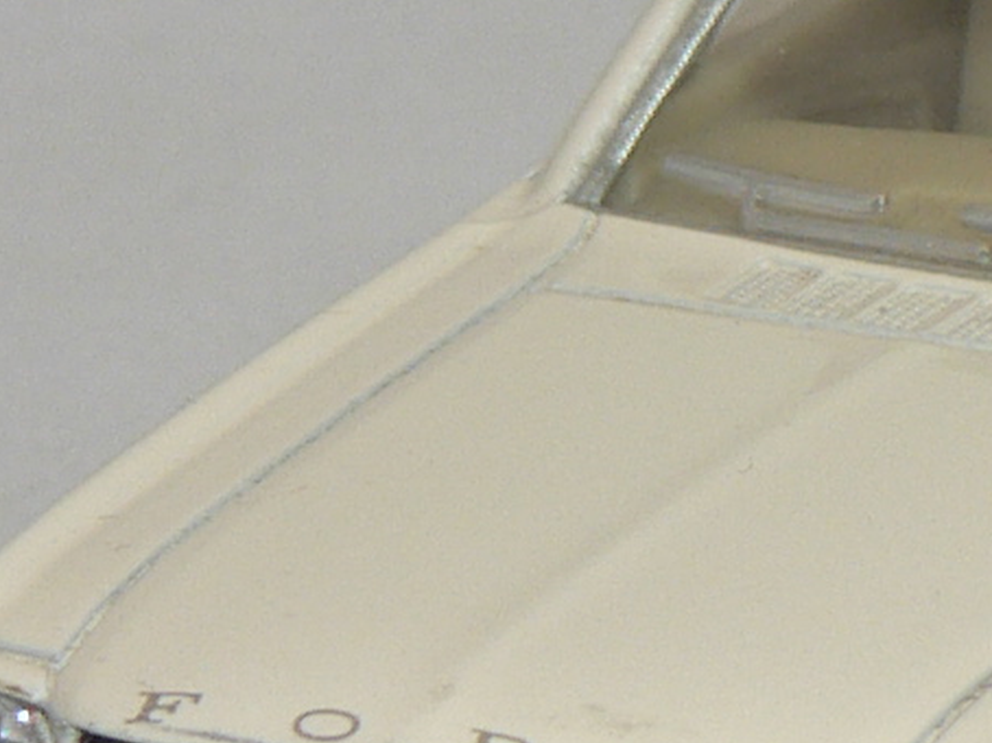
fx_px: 13891
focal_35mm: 485
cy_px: 404
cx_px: 1350
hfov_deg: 4.1
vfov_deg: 3.1
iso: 80
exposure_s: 1/60
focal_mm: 14.3
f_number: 3.2
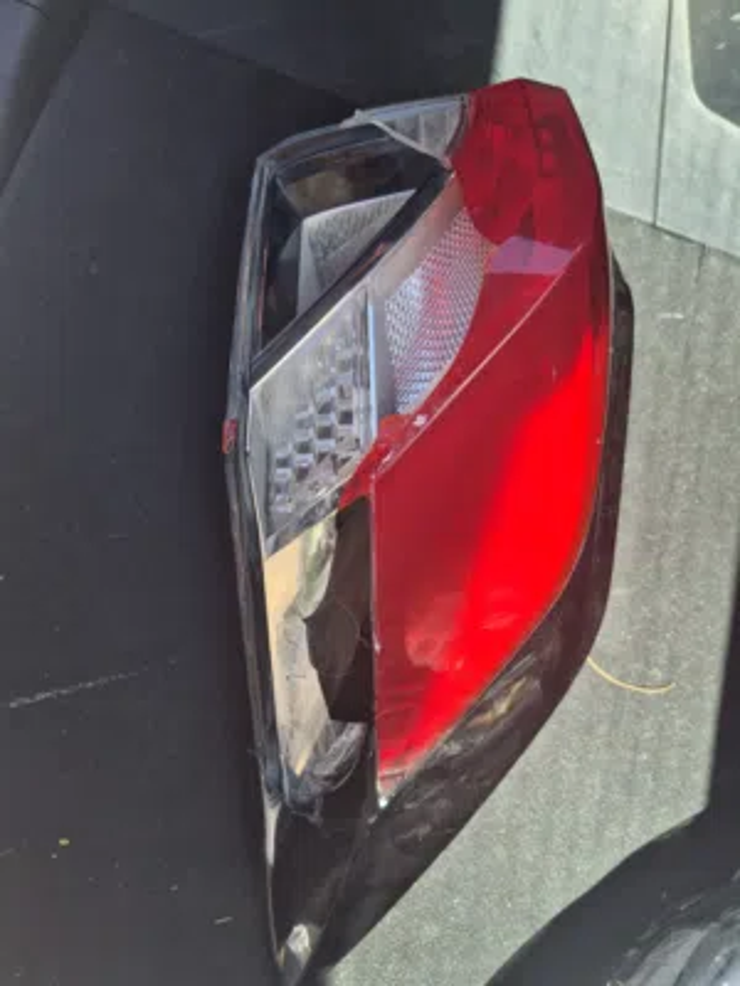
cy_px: 493
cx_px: 370
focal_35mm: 23
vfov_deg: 73.9
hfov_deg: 58.9
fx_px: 656
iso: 80
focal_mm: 5.4
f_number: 1.8
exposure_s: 1/876
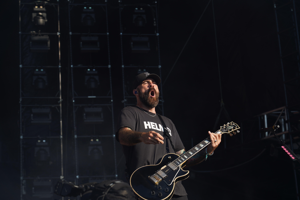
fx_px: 875
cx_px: 150
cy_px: 100
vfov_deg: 13.0
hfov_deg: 19.5
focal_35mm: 105
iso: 100
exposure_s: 1/320
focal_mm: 105
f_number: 6.3
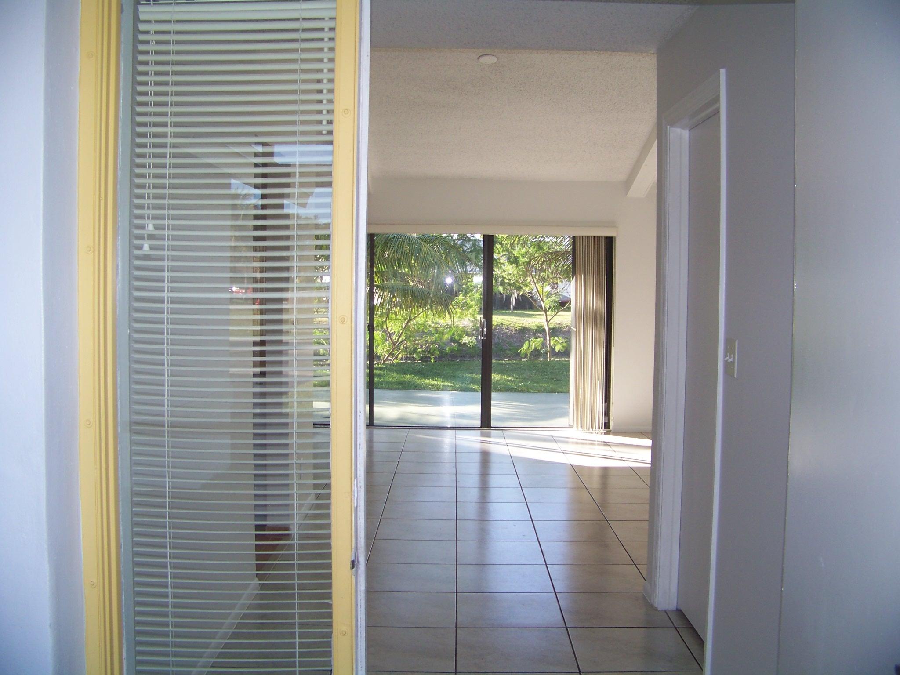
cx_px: 450
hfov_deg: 51.4
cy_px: 338
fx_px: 936
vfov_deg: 39.7
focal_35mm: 36
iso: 64
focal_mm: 5.85
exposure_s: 1/125
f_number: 2.8
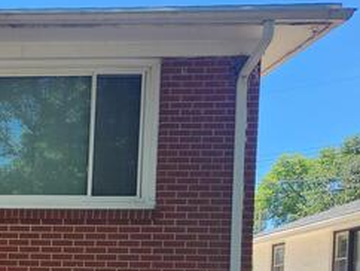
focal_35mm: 76
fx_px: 791
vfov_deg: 18.1
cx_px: -170
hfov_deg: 21.7
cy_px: 356
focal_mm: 5.4
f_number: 1.8
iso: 20
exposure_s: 1/381
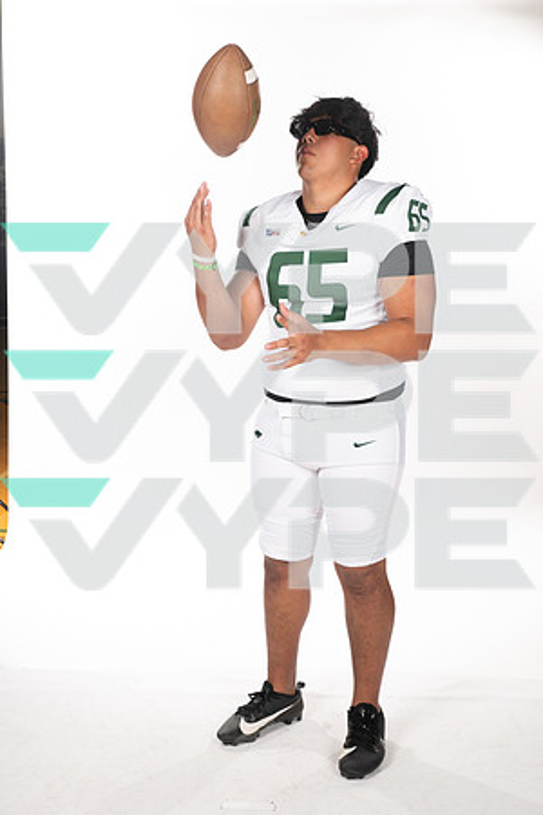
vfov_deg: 39.6
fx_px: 1131
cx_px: 272
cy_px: 408
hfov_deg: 27.0
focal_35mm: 50
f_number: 8
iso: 640
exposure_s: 1/400
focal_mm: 50
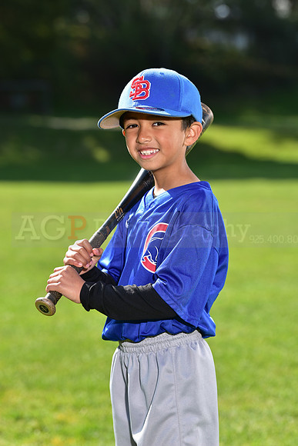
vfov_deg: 15.2
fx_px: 1675
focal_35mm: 135
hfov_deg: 10.2
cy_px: 223
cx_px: 149
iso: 80
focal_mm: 135
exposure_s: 1/250
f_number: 5
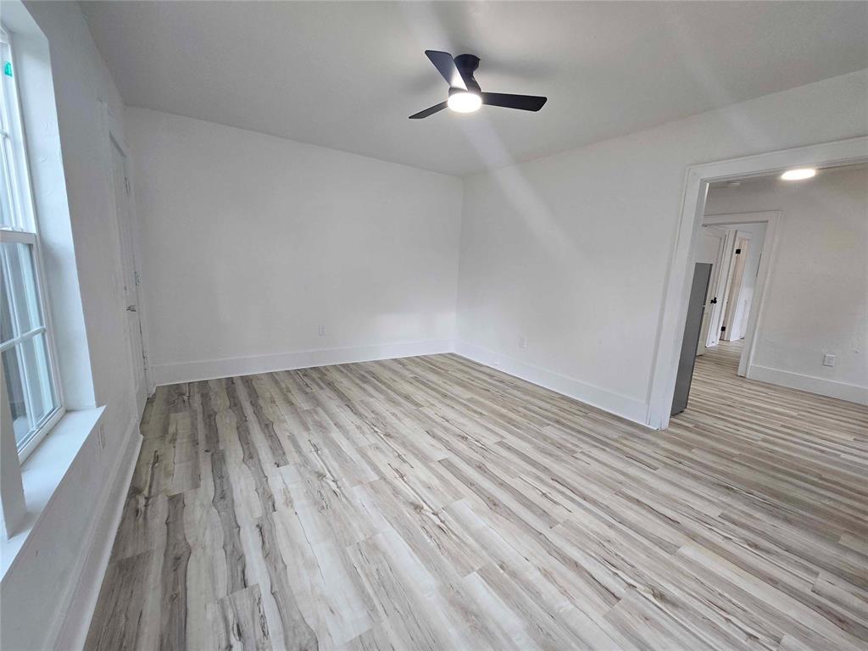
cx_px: 434
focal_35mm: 13
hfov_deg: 106.2
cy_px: 326
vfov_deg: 89.9
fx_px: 326
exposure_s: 1/60
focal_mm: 2.2
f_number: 2.2
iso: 80
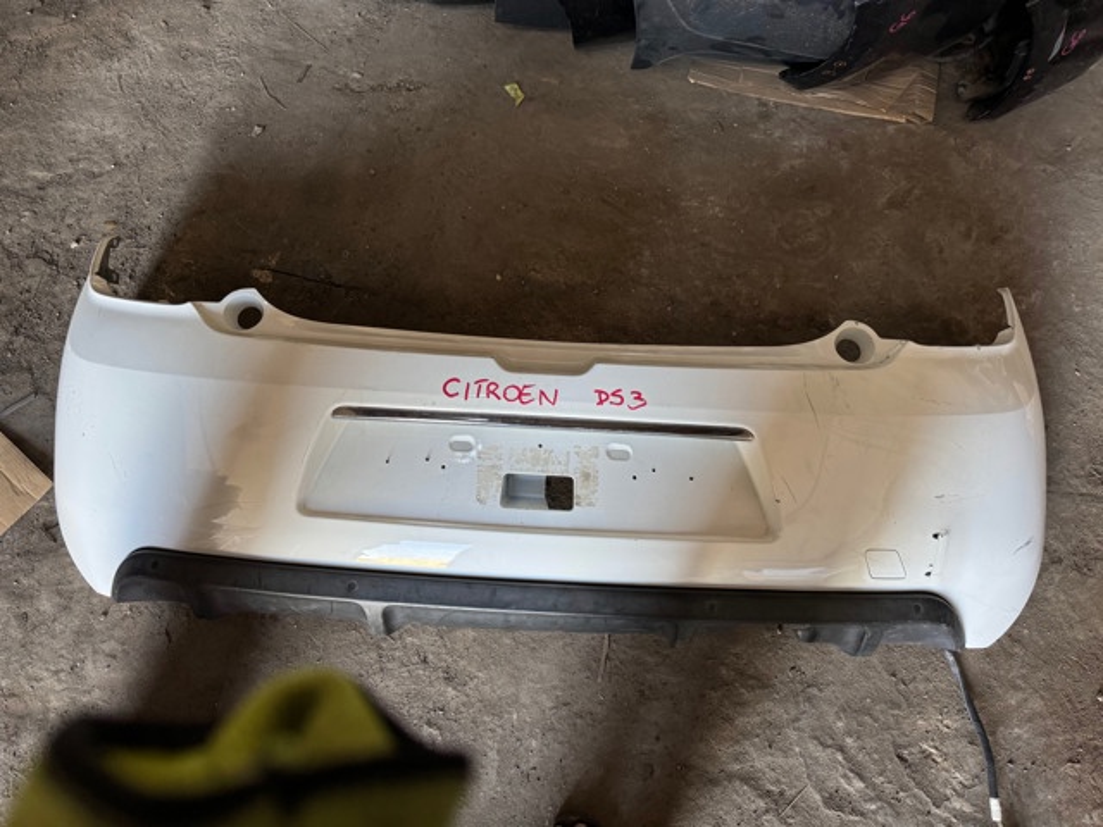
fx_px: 765
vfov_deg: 56.8
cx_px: 552
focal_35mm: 24
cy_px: 414
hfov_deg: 71.6
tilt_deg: -67.7
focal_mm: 6.76
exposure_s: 1/84
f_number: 1.78
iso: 200
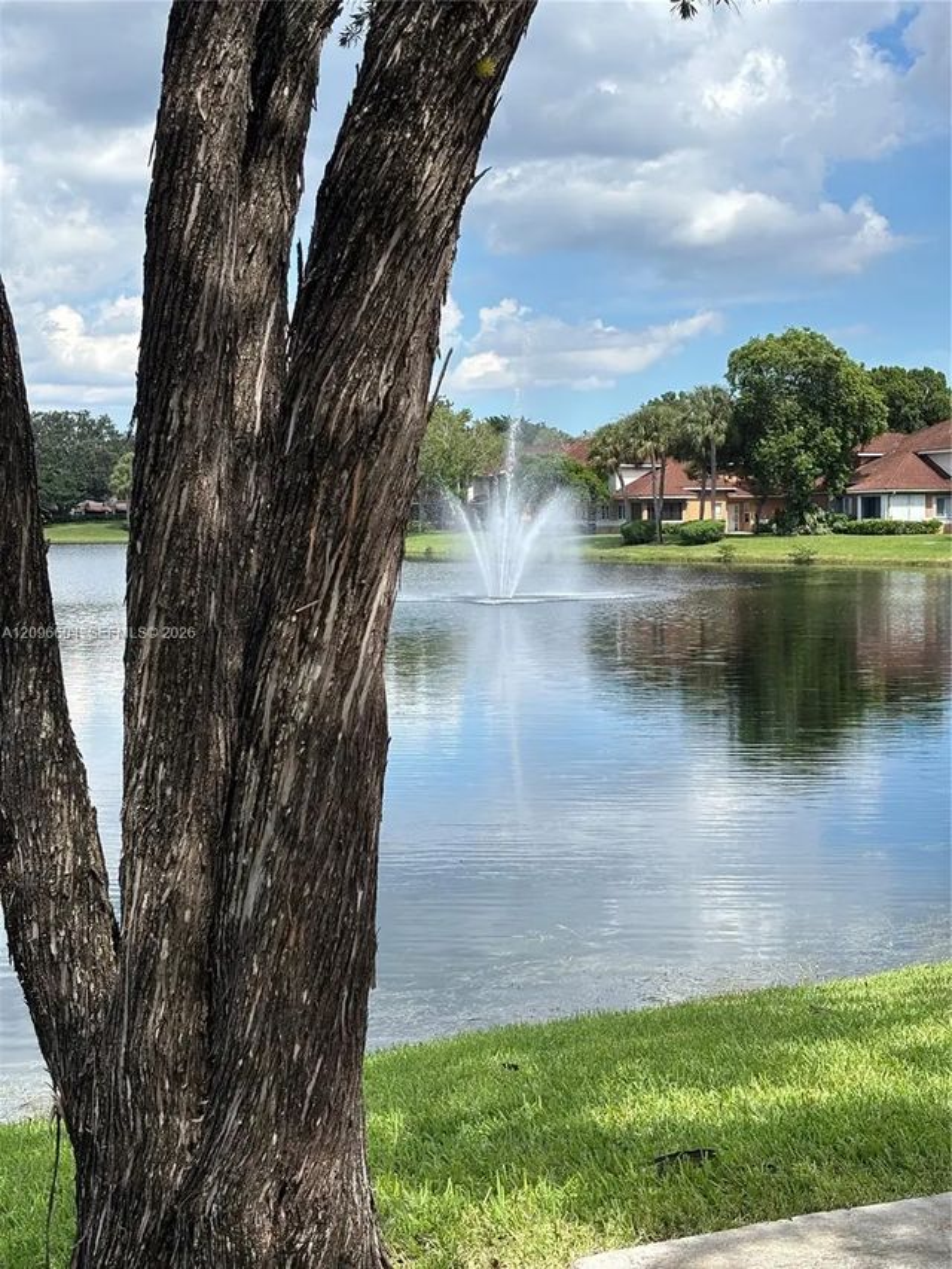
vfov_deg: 36.8
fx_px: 1906
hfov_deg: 28.0
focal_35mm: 52
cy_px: 634
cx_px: 476
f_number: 1.6
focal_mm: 5.96
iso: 40
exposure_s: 1/2151
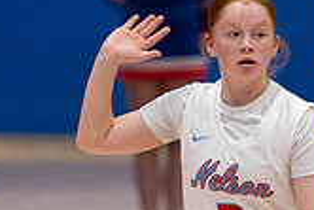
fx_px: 7874
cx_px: 287
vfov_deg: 1.5
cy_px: 173
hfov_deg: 2.3
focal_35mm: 902
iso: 3200
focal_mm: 200
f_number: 2.8
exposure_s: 1/1000
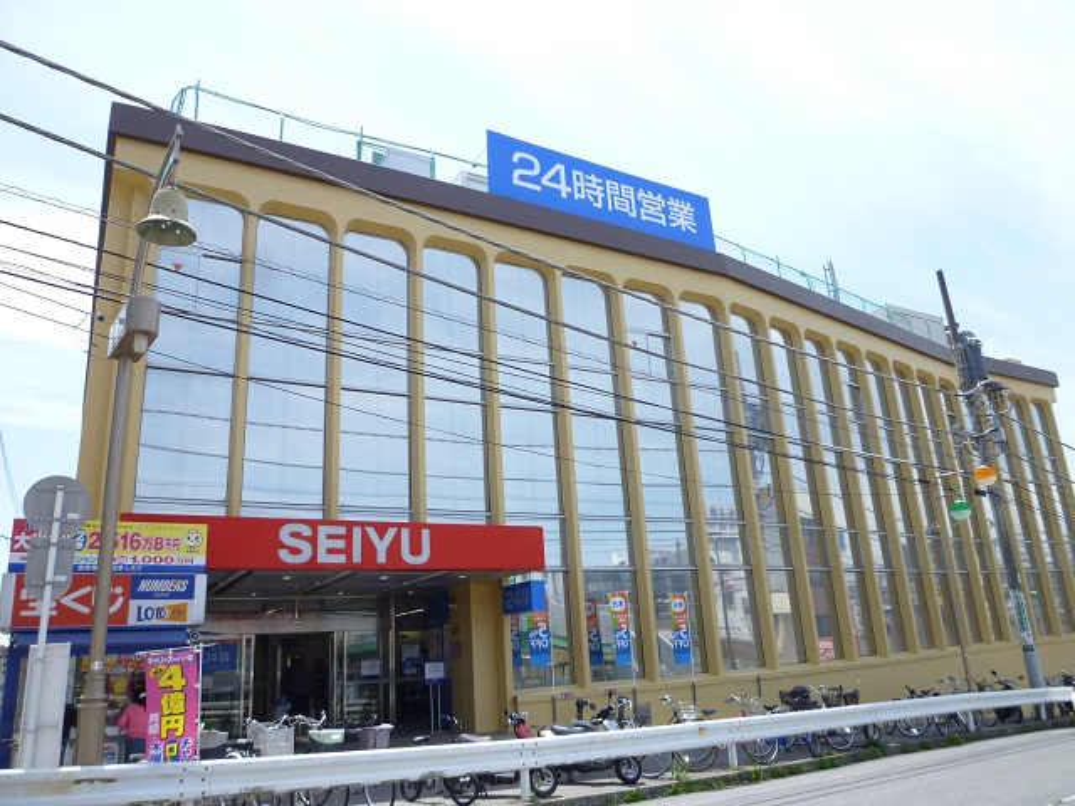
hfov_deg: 69.4
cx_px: 538
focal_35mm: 25
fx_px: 776
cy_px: 403
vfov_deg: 54.9
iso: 100
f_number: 4
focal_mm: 4.5
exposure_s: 1/400
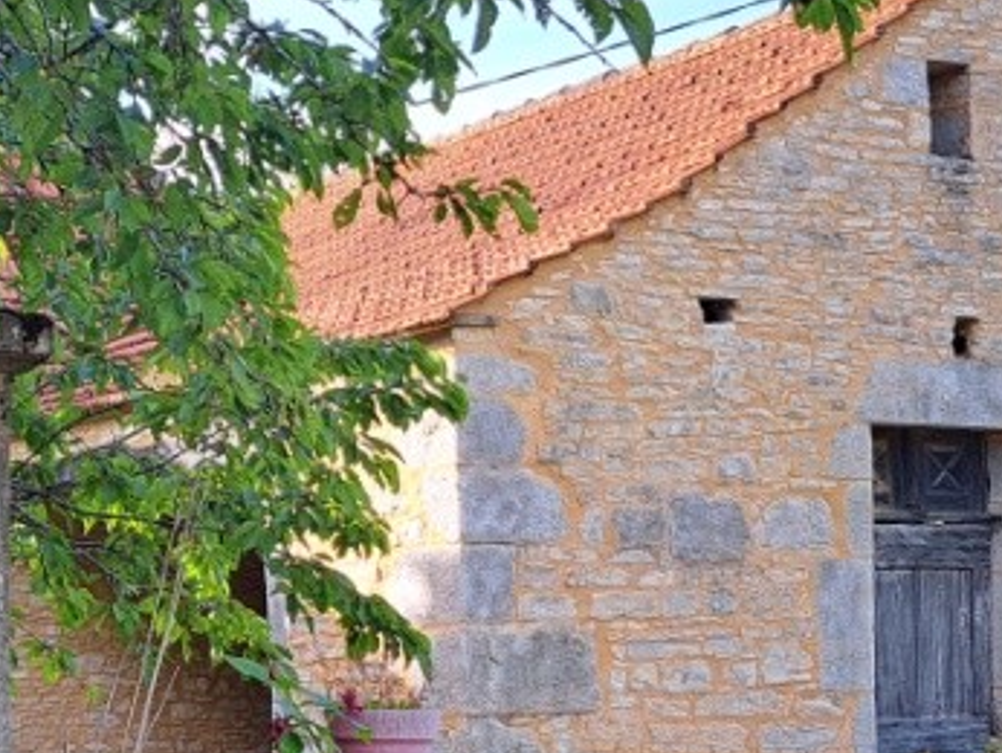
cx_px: -136
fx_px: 2057
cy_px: 513
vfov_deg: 20.7
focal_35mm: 71
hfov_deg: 25.2
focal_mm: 5.23
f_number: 1.8
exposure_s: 1/194
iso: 50
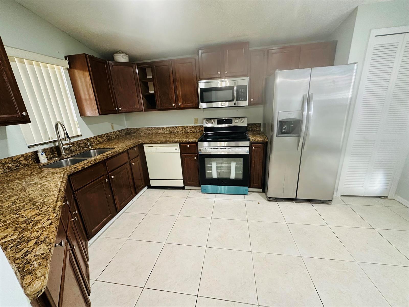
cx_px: 204
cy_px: 154
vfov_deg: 85.7
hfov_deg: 102.1
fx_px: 165
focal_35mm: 14
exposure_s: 1/60
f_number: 2.2
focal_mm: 2.22
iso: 500
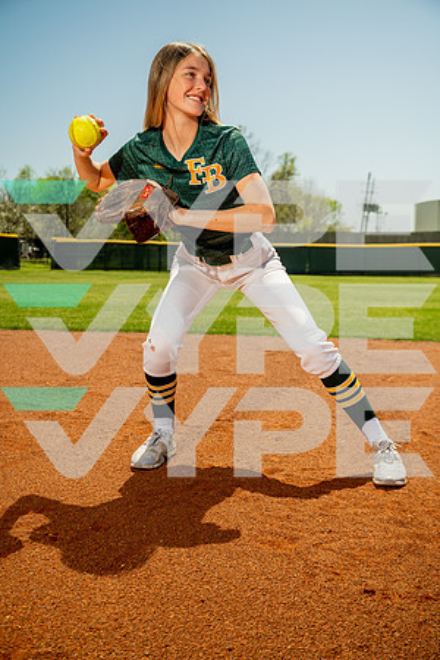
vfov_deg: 49.6
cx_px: 220
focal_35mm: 39
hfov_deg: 34.2
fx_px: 715
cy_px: 330
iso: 250
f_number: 4.5
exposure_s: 1/250
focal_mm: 39
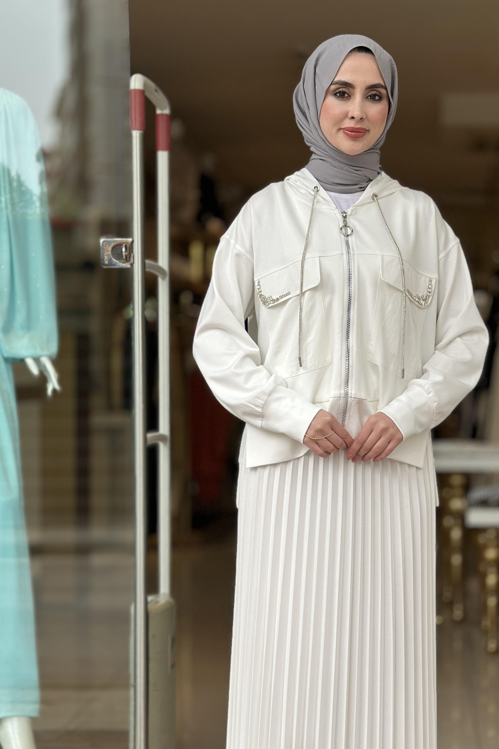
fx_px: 1414
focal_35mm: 68
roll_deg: -0.3
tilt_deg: -1.4
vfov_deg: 29.6
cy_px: 427
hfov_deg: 19.9
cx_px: 358
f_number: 1.78
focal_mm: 6.86
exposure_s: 1/535
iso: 80
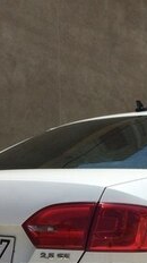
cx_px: 136
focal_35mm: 90
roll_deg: -0.9
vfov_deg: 22.5
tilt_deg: -9.0
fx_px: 625
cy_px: 279
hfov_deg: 13.3
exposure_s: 1/3165
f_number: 2.2
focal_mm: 4.15
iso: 32
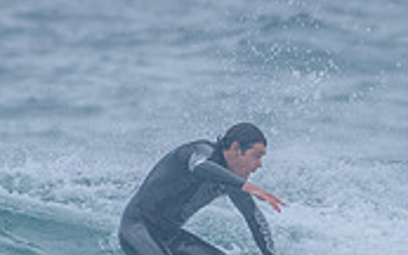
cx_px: 452
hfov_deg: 1.0
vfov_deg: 0.6
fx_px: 23310
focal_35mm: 2097
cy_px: 251
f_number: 5.6
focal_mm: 500
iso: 560
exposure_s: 1/1250
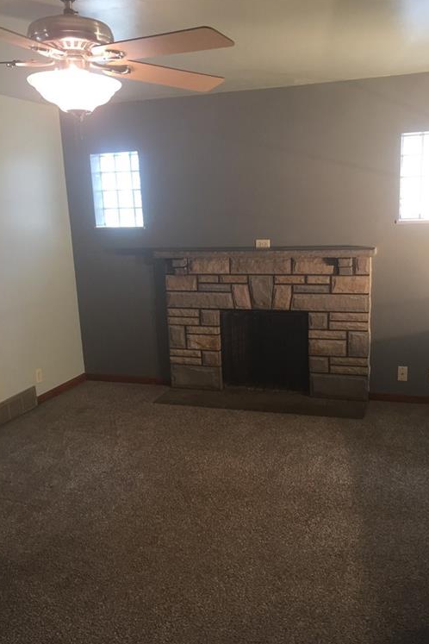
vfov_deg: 60.3
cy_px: 326
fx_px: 554
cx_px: 239
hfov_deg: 42.3
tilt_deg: -11.3
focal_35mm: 31
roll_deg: +2.7
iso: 40
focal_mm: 4.15
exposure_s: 1/30
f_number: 2.2
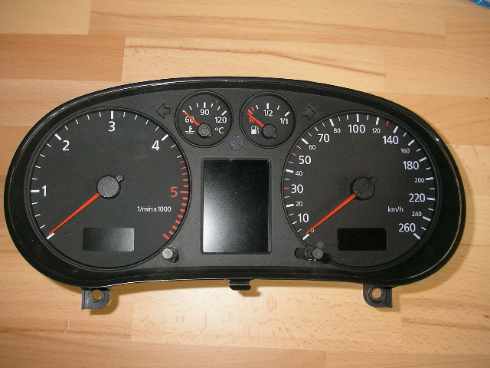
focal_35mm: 38
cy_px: 184
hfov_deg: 49.0
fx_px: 538
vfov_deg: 37.7
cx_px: 245
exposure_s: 1/31.6
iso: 100
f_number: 2.9
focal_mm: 6
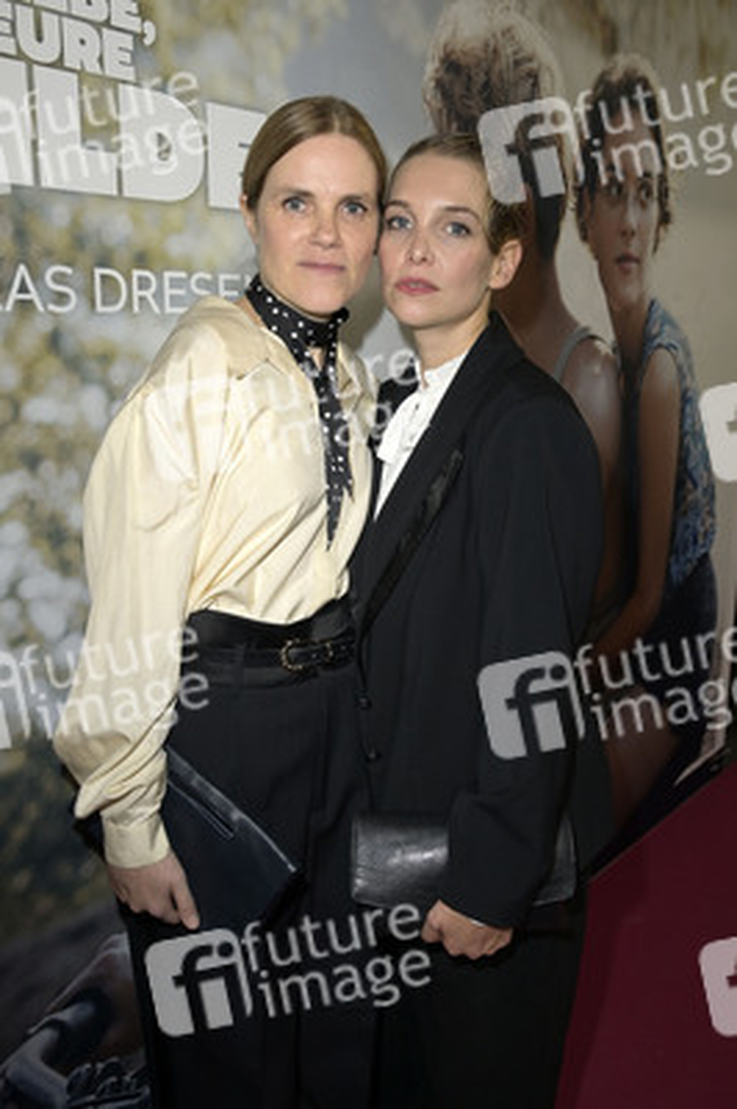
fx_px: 984
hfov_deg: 41.0
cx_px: 368
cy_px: 554
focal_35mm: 32
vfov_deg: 58.8
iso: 640
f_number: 5.6
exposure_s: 1/250
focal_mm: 32
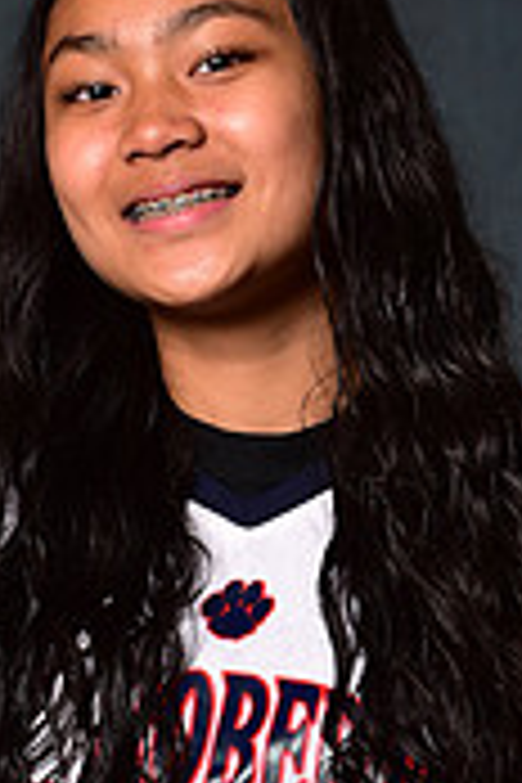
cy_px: 945
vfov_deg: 8.7
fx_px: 5067
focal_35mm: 233
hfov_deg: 5.9
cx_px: 236
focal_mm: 70
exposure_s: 1/200
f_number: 5
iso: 100
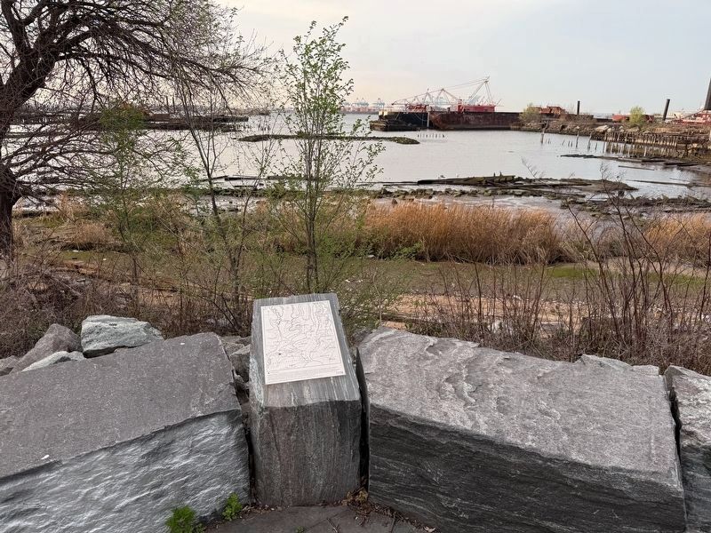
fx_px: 493
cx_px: 356
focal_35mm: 24
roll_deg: +0.6
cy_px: 266
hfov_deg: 71.6
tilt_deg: -17.0
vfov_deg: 56.8
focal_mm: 6.76
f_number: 1.78
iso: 80
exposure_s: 1/772
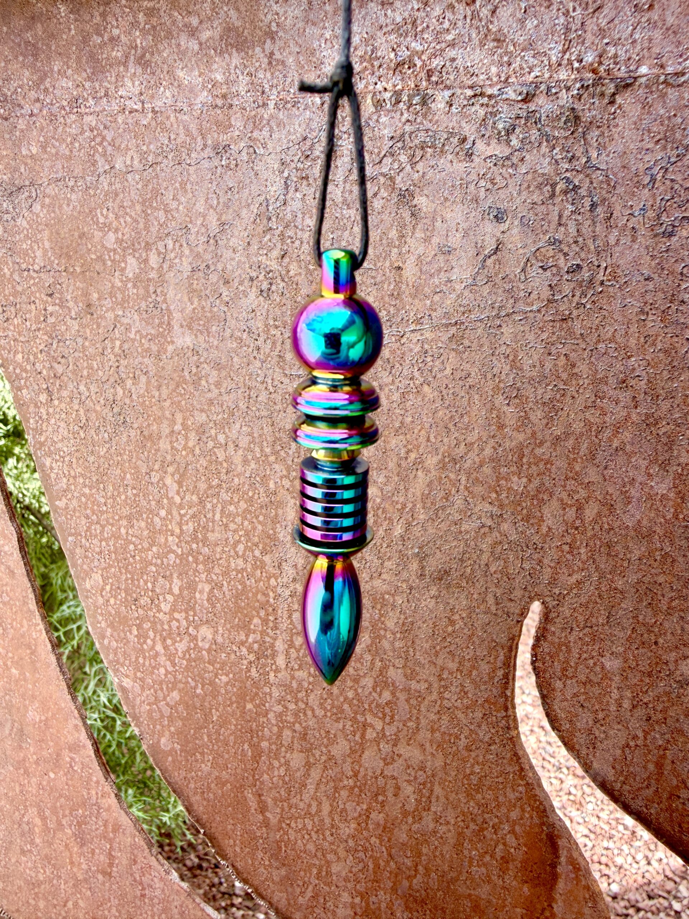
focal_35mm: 26
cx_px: 344
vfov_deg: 67.3
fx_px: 690
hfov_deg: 53.1
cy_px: 460
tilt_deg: -13.8
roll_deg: -1.4
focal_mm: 2.22
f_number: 2.2
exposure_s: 1/149
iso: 40
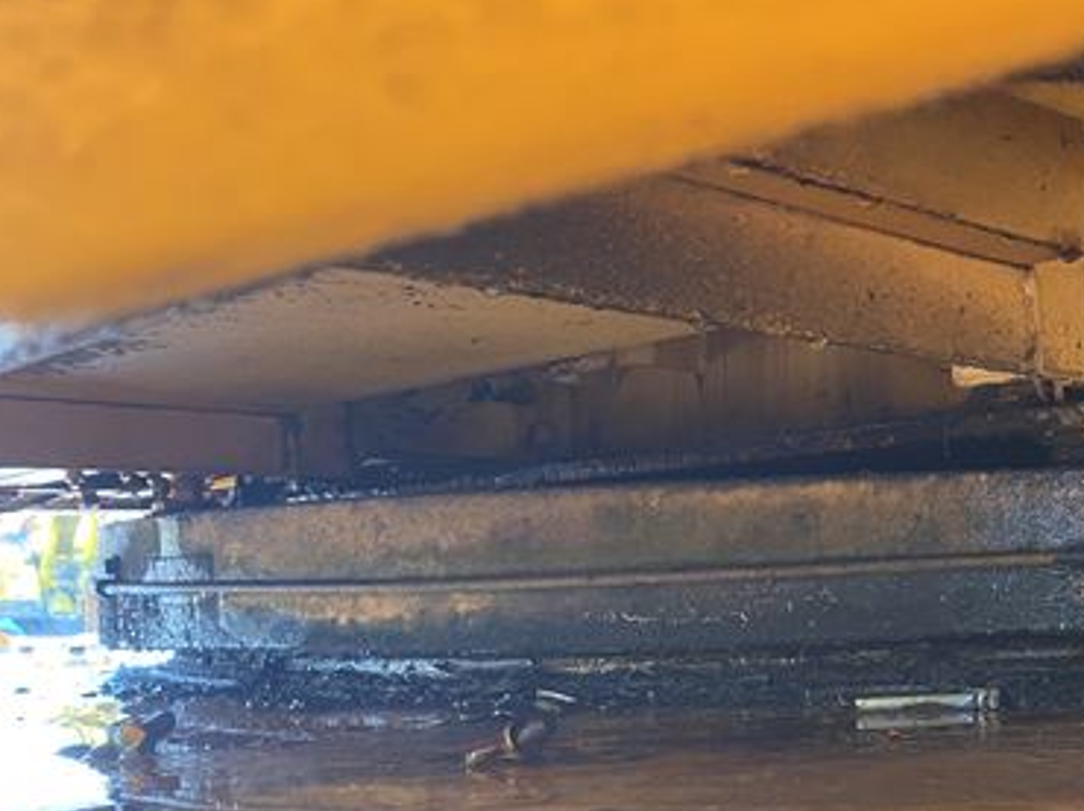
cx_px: 917
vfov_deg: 31.4
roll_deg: +2.1
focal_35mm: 45
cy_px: 635
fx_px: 1408
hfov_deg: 39.8
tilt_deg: -2.4
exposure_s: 1/56
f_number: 1.8
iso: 500
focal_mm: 4.25
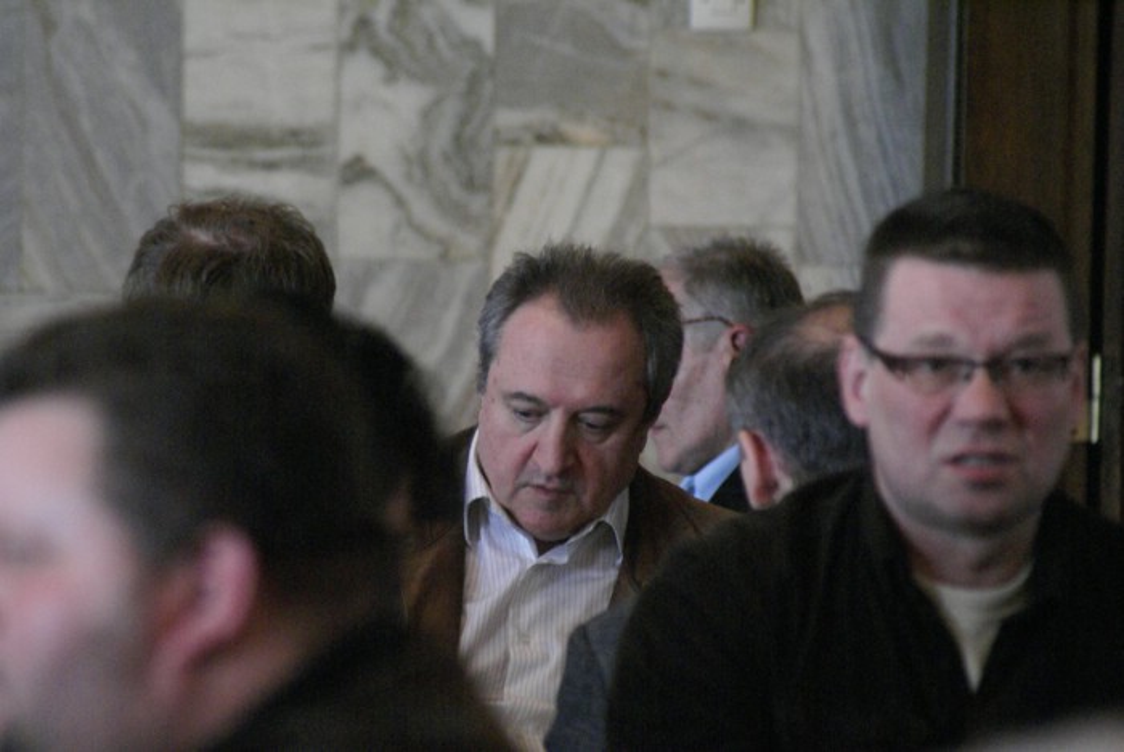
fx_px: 14061
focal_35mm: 450
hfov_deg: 4.6
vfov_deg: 3.1
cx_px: 562
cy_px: 376
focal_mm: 300
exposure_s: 1/25
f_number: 7.1
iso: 1600
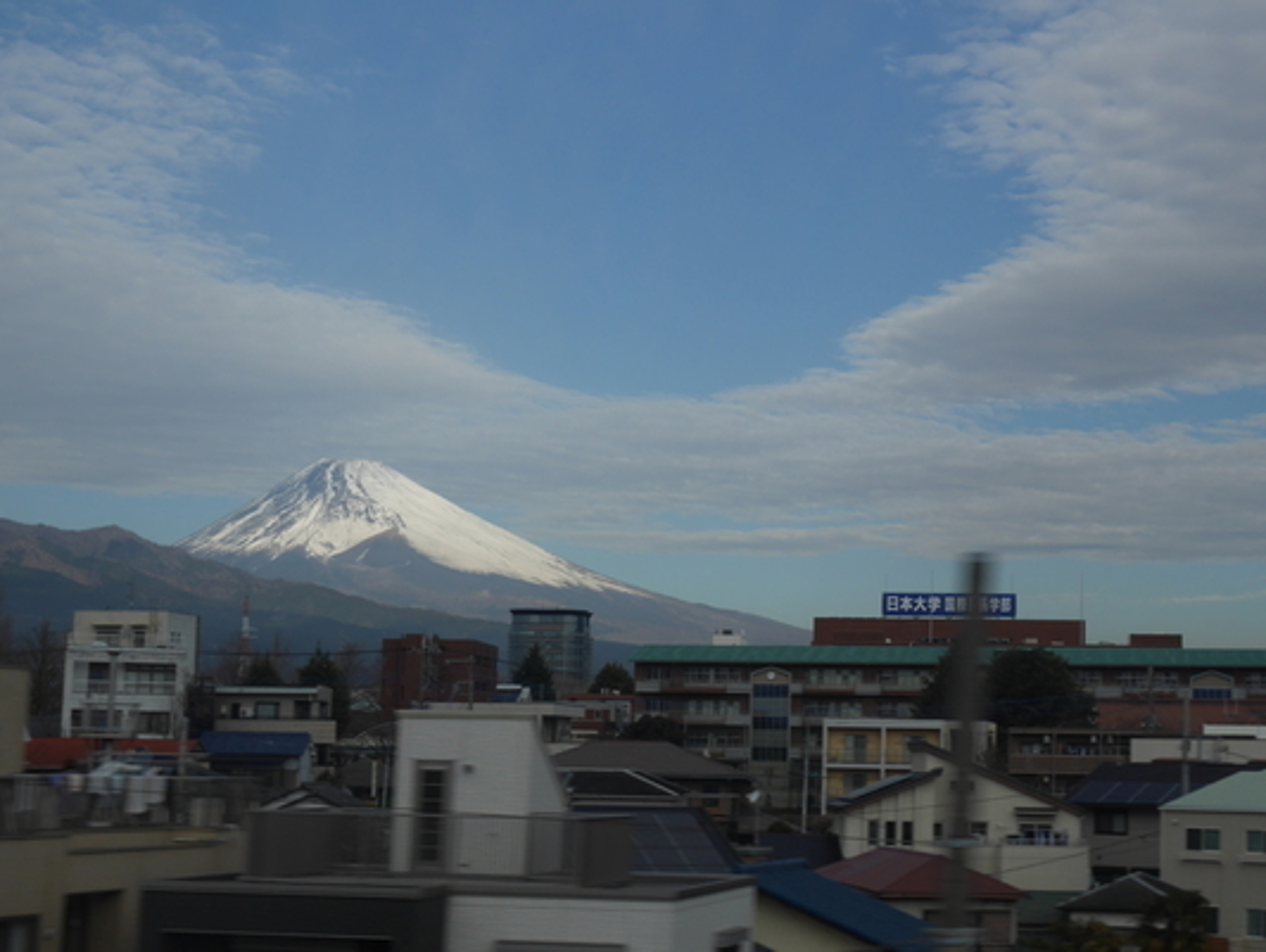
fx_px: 2636
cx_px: 653
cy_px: 521
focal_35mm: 72
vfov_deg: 20.5
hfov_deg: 27.0
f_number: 9
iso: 200
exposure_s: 1/320
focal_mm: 32
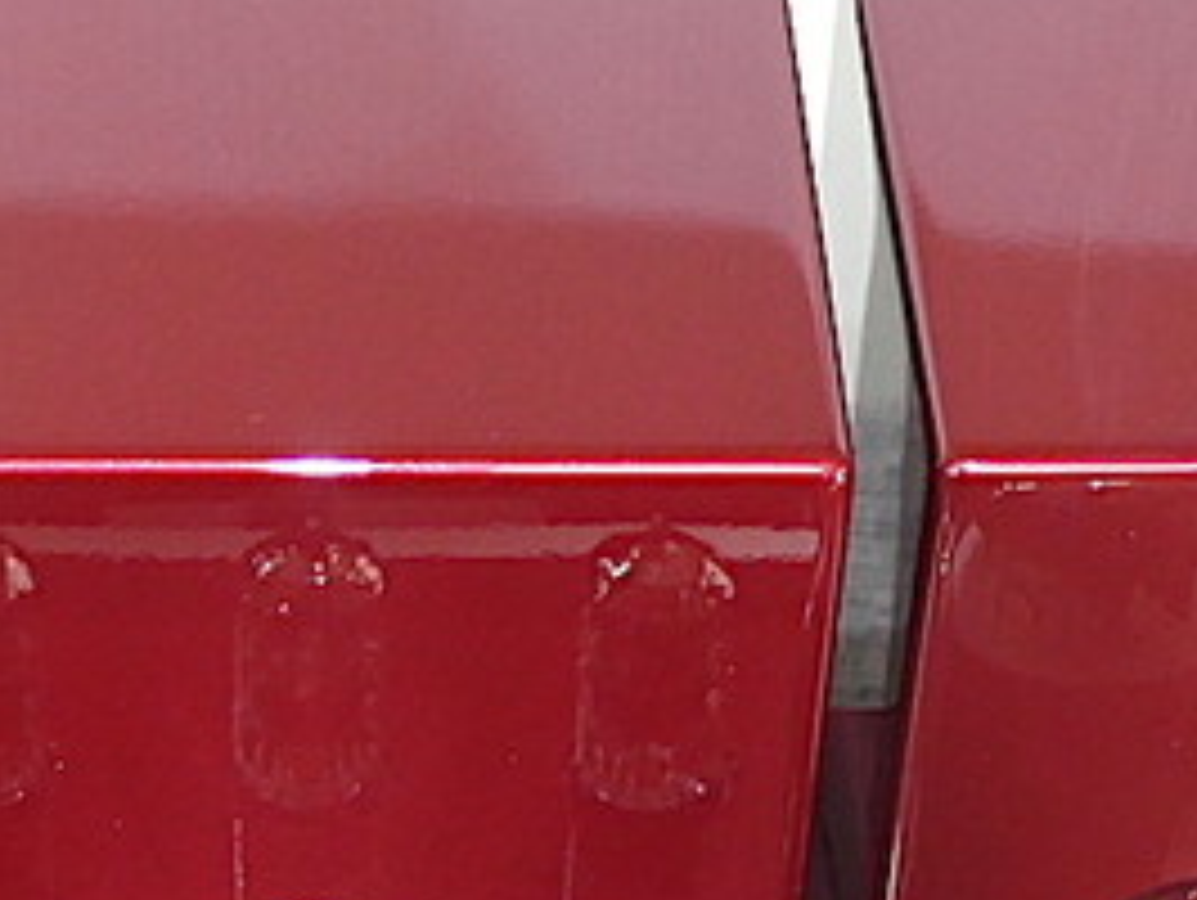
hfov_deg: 16.4
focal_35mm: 119
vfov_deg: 11.9
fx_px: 4119
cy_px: 1354
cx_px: 270
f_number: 3.6
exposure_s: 1/8
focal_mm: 5.8
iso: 200
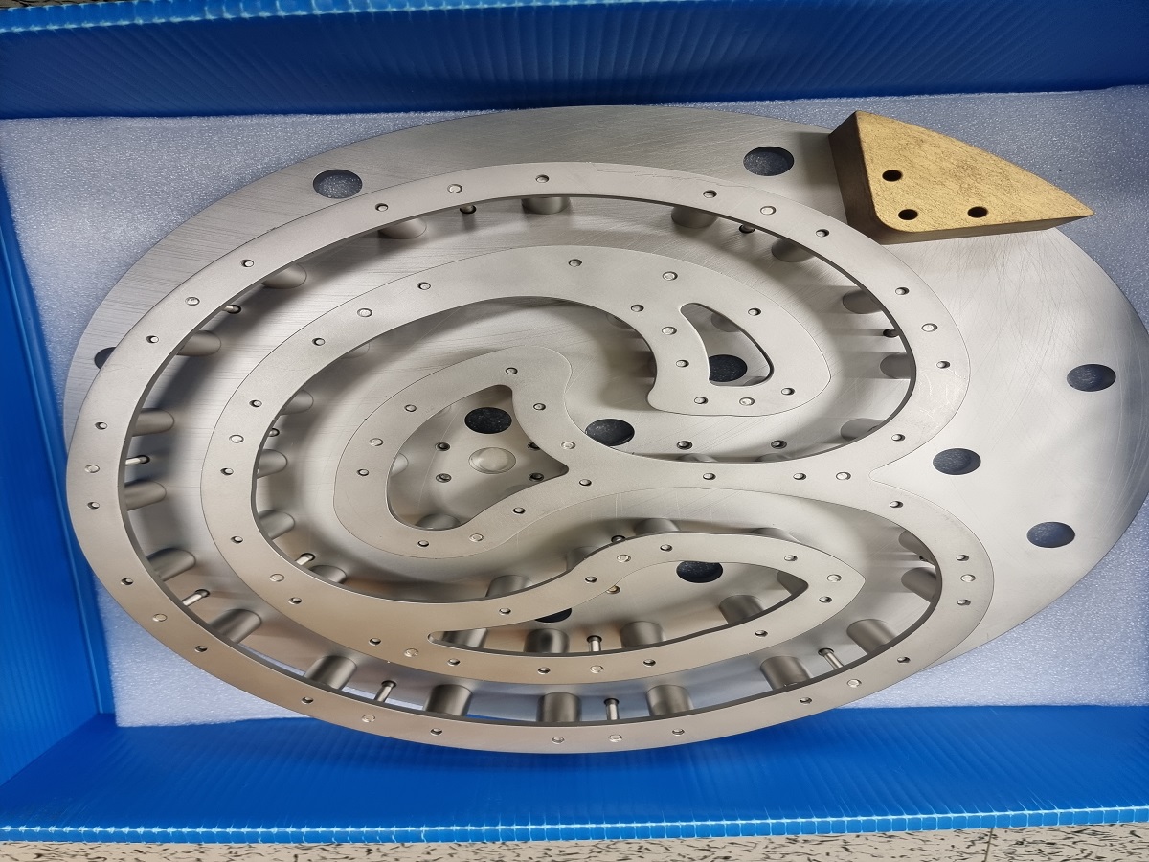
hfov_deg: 71.6
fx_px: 797
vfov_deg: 56.8
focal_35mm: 24
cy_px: 431
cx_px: 574
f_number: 1.8
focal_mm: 6.7
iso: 160
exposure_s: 1/60
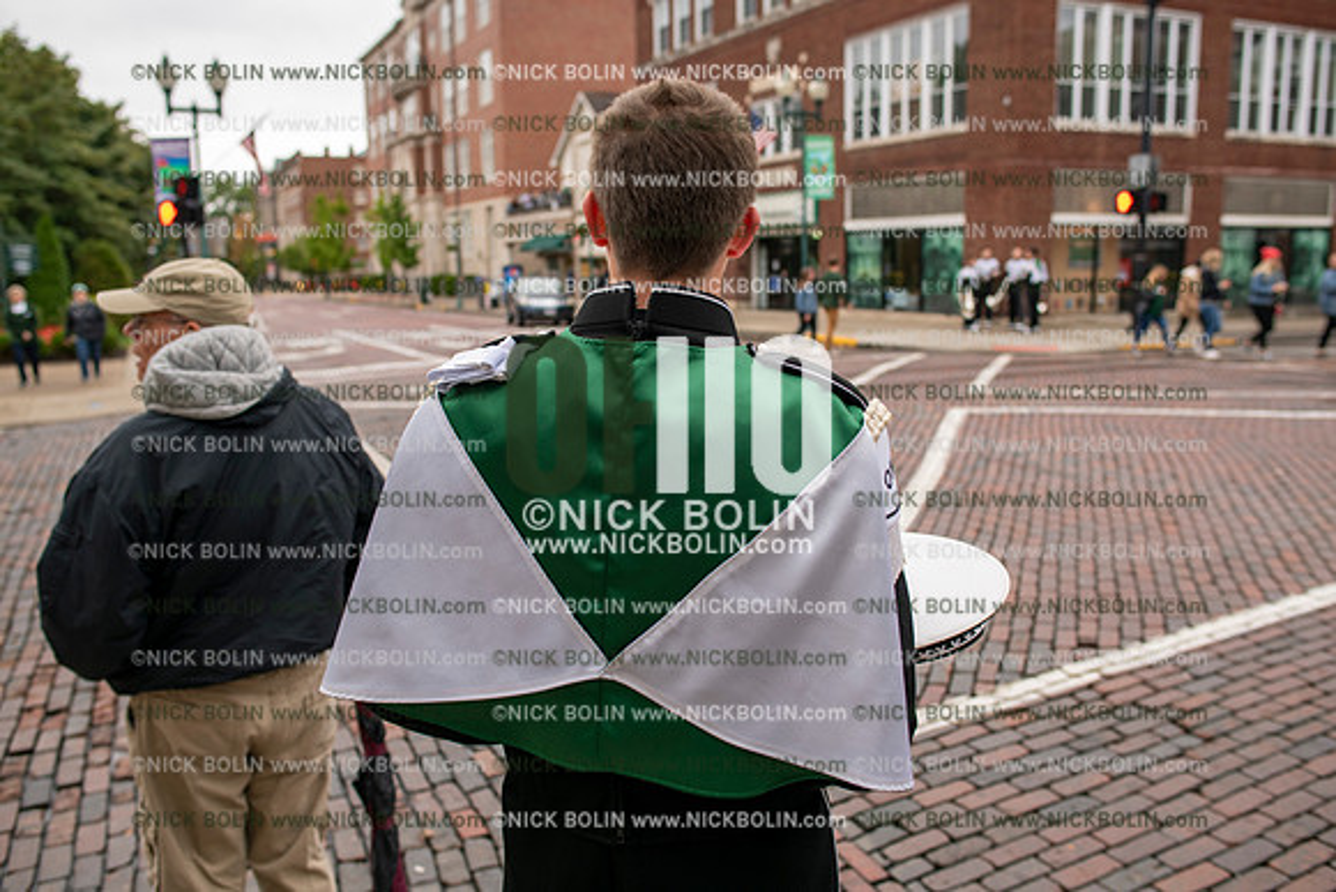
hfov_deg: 65.5
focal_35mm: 28
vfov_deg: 46.4
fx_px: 1039
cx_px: 668
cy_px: 446
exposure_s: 1/60
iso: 140
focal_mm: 28
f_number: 4
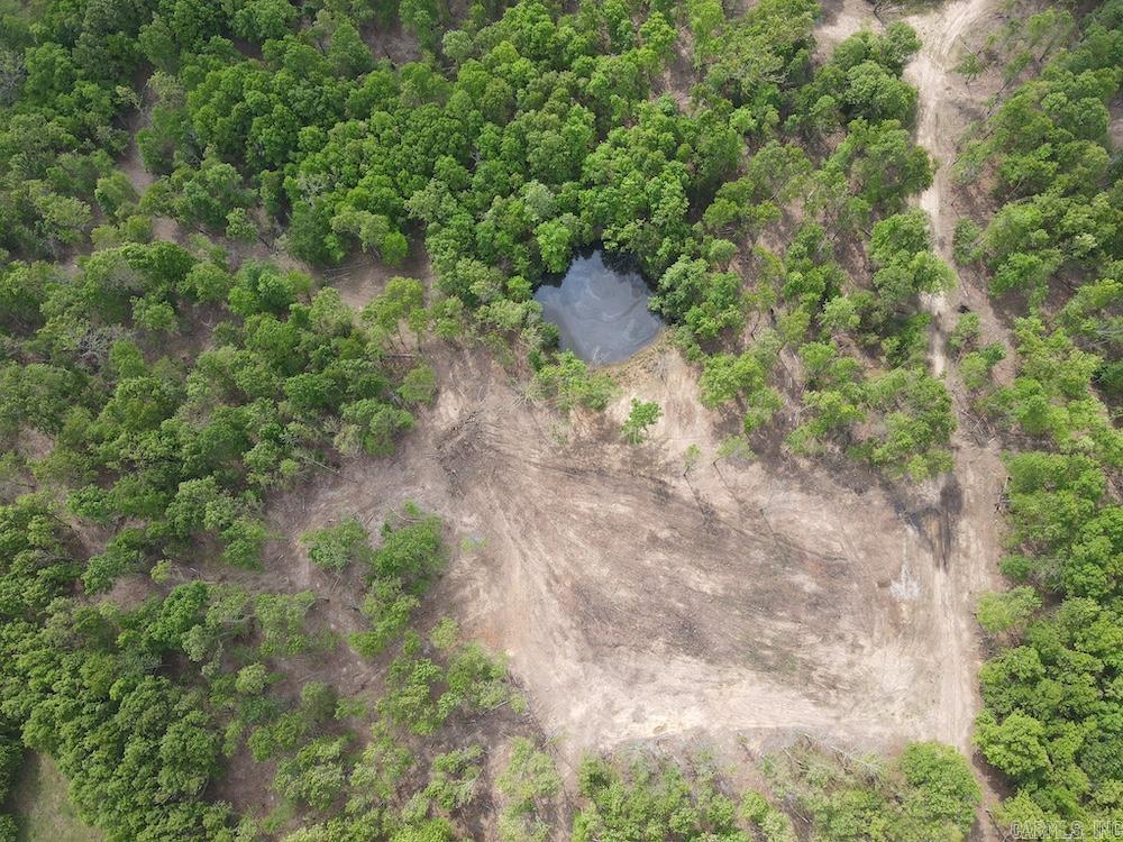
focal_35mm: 24
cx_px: 562
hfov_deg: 71.6
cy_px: 421
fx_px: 779
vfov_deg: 56.8
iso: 100
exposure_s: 1/20
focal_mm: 4.5
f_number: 2.8
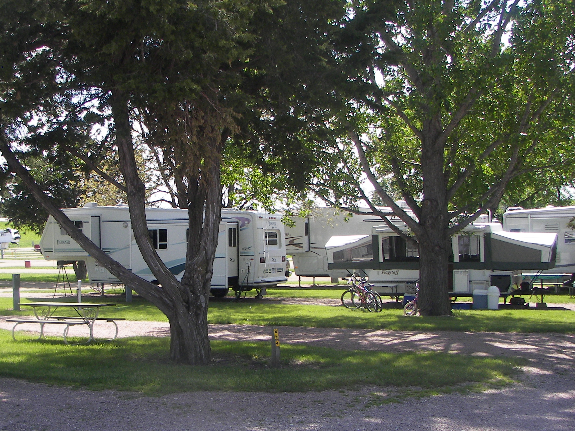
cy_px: 218
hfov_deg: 37.3
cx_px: 214
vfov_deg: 28.6
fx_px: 847
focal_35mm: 51
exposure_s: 1/500
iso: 64
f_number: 2.8
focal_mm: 6
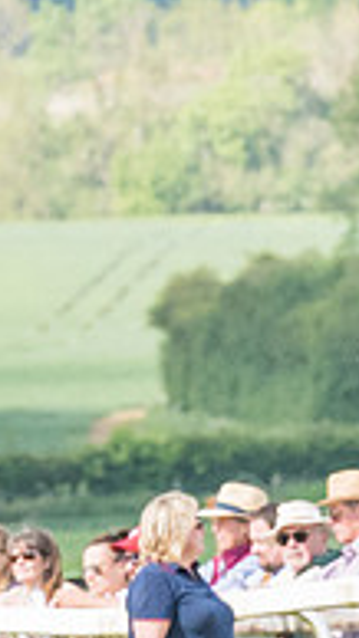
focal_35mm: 1208
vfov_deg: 1.8
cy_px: 602
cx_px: -491
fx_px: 20461
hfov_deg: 1.0
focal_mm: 125
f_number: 5
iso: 400
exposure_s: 1/1600
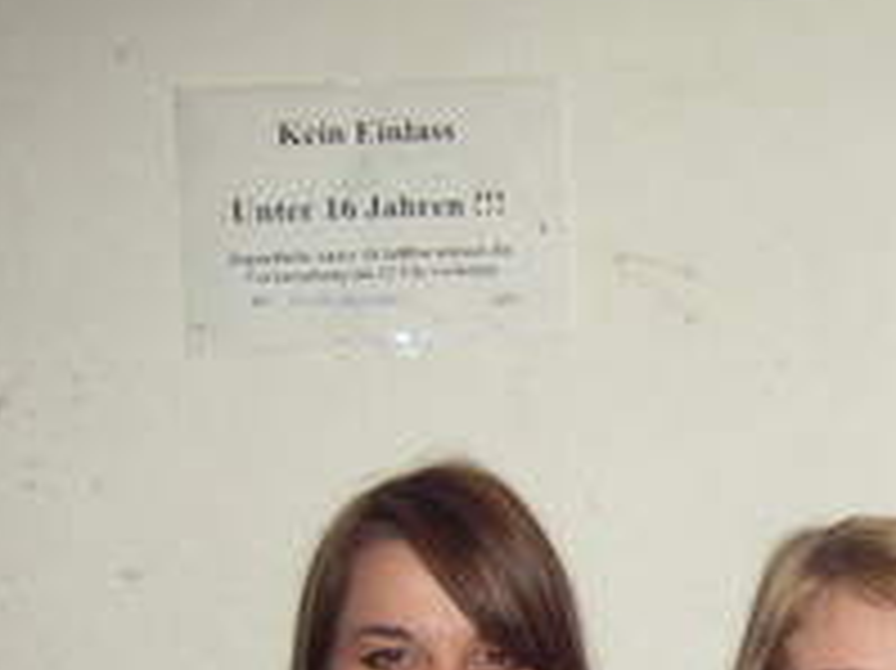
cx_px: 882
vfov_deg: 17.4
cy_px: 652
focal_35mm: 83
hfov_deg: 22.7
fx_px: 2147
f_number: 5.8
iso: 100
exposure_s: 1/30
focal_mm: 5.8
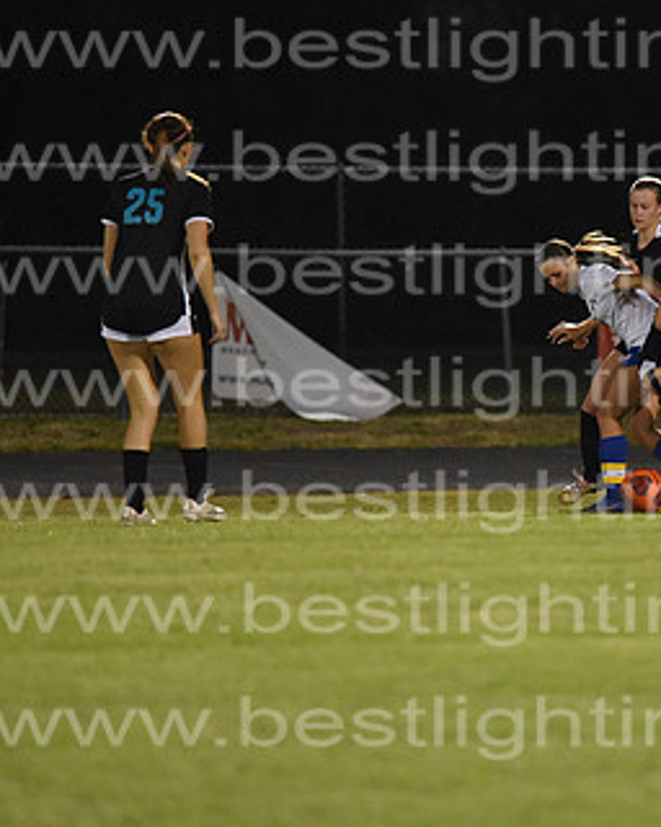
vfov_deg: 3.8
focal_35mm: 511
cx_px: 578
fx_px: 12496
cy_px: 332
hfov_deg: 3.0
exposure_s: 1/800
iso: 10000
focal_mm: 300
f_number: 4
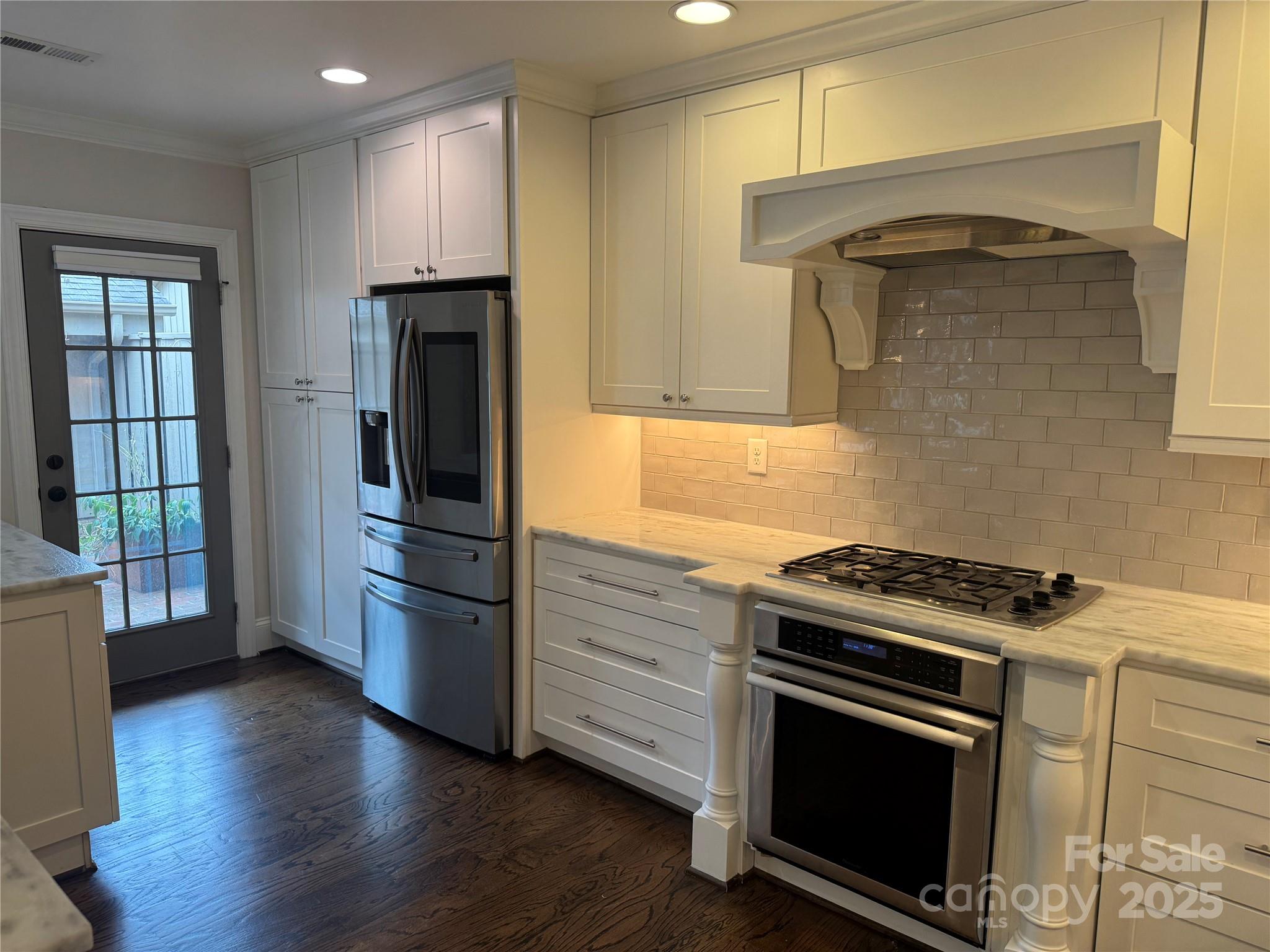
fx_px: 881
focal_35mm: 24
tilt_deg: -7.6
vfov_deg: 56.8
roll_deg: -0.4
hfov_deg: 71.6
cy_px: 476
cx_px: 635
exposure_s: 1/120
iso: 100
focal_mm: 6.76
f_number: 1.78
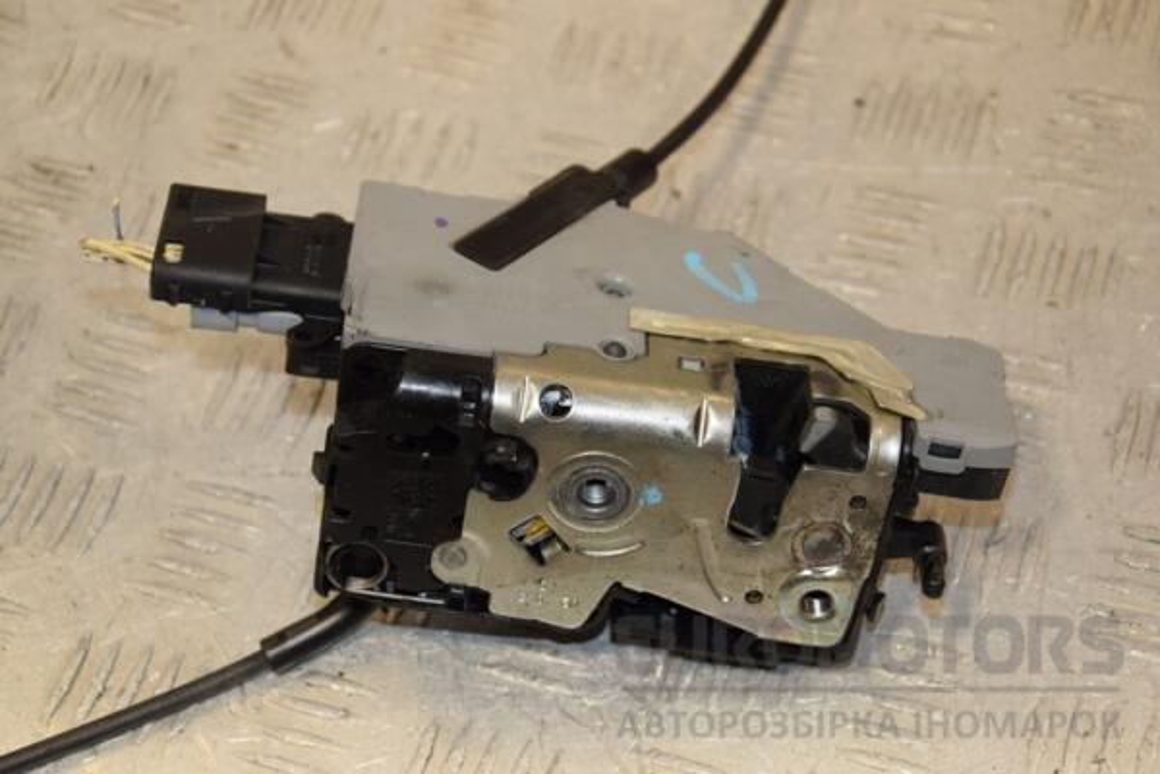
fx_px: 2803
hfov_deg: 23.4
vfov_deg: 15.7
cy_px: 387
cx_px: 580
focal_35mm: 87
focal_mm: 58
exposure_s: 1/200
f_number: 6.3
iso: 800
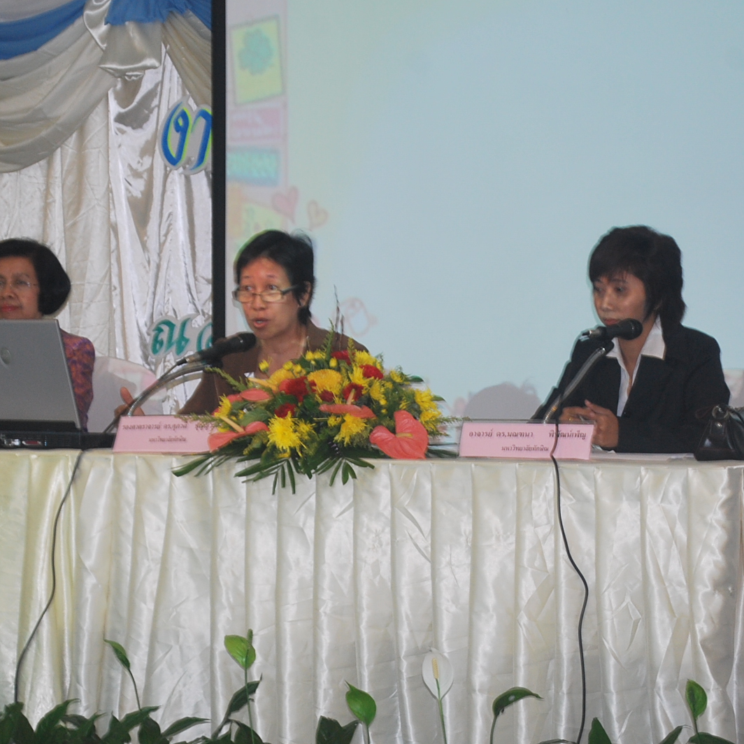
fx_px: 3107
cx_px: 259
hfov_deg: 13.6
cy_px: 350
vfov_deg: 13.7
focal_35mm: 128
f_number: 5.6
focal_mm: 55
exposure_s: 1/15
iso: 400
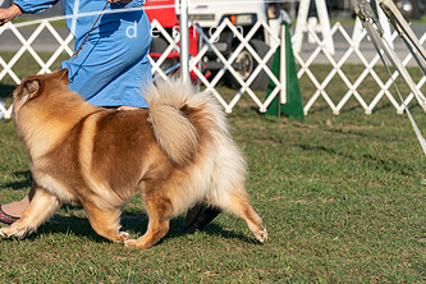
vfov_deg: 6.0
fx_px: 2698
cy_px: 70
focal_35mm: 228
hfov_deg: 9.0
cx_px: 84
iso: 250
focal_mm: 131
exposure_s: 1/2000
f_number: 5
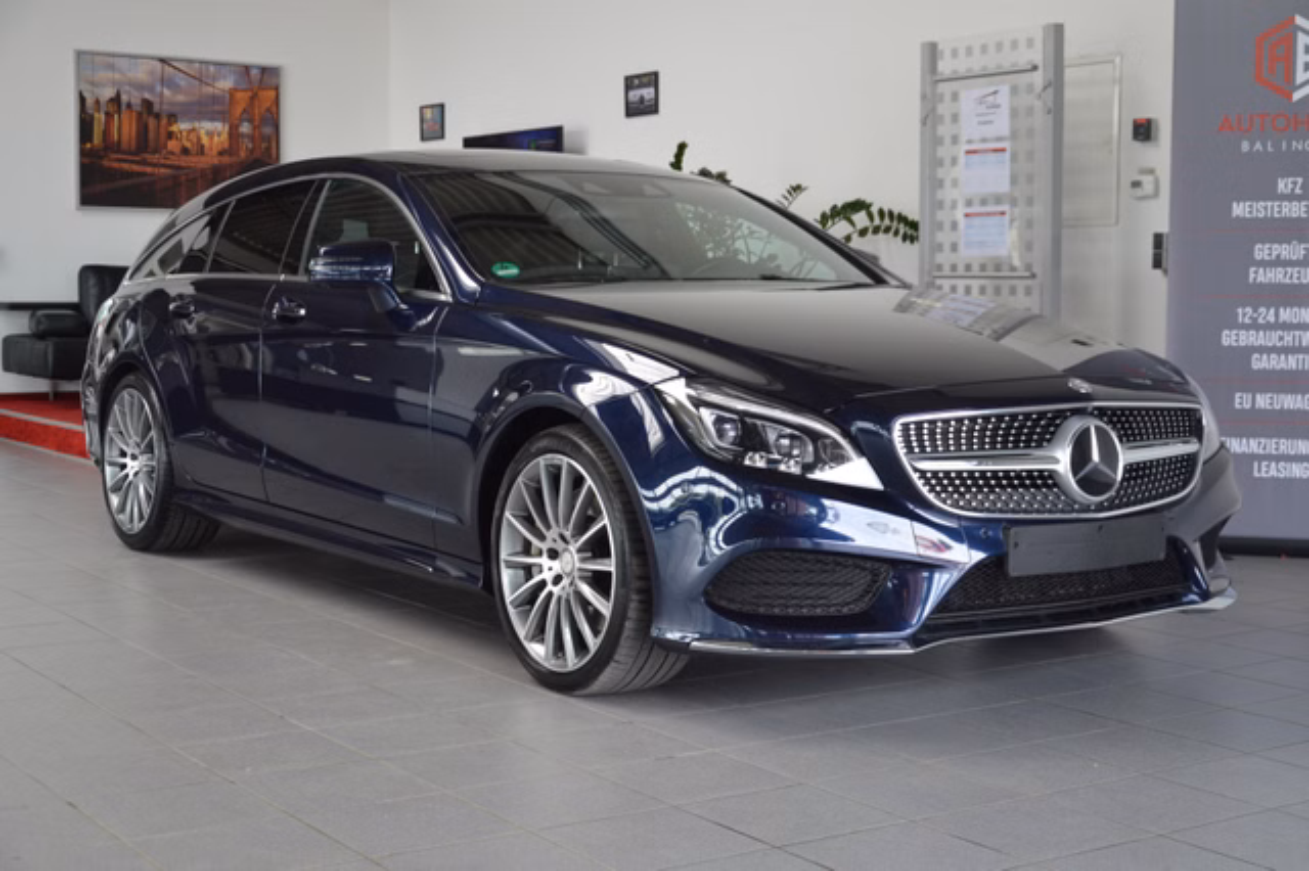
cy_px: 436
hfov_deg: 37.9
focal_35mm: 52
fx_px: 1908
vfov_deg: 25.7
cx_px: 654
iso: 400
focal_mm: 35
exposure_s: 1/80
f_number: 4.5
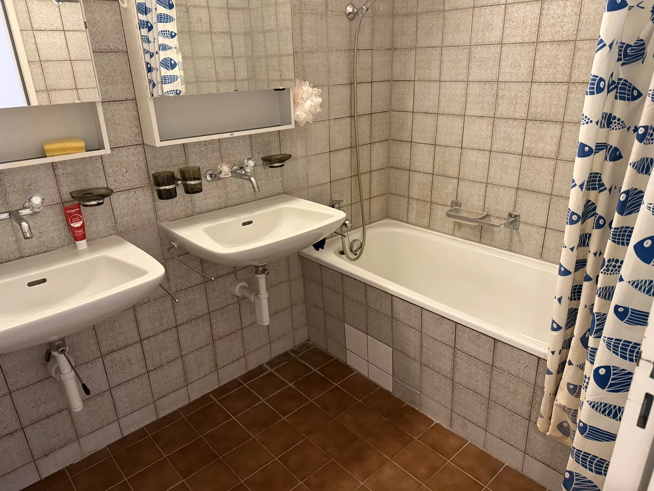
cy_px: 246
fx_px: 453
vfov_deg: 56.8
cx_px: 327
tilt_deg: -22.4
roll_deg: +1.9
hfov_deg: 71.6
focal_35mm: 24
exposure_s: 1/50
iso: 640
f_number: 1.78
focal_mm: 6.76
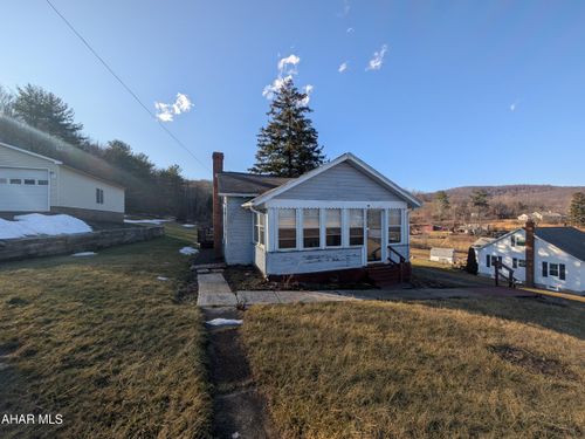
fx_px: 203
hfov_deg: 110.5
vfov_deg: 94.5
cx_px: 292
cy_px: 220
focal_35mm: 12
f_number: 1.7
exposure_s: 1/2342
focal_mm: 2.02
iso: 59
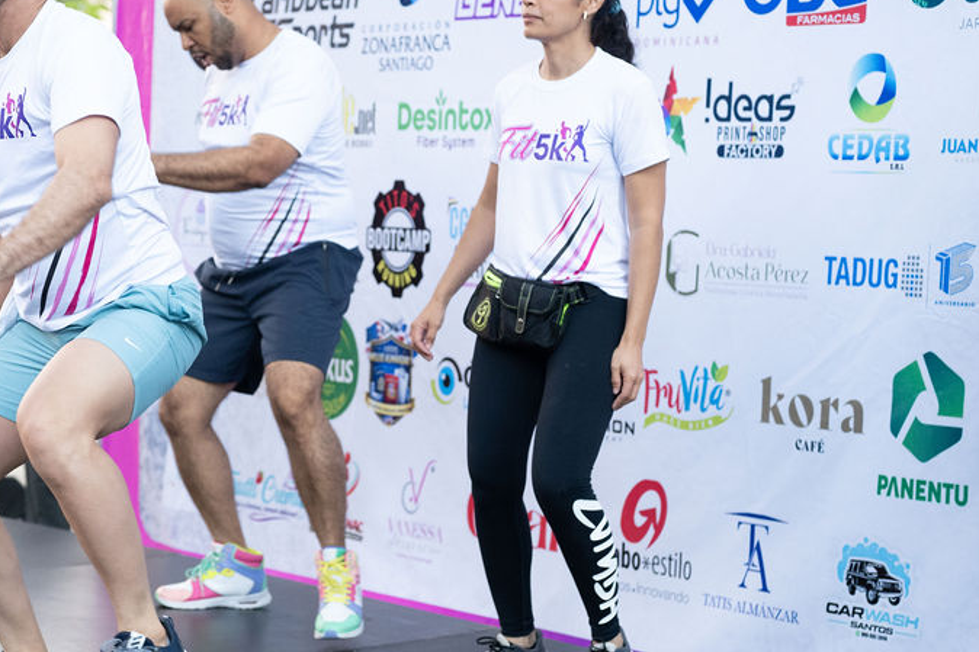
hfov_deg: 26.3
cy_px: 323
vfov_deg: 17.9
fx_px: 2066
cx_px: 240
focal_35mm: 76
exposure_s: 1/400
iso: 3200
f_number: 2.8
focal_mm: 50
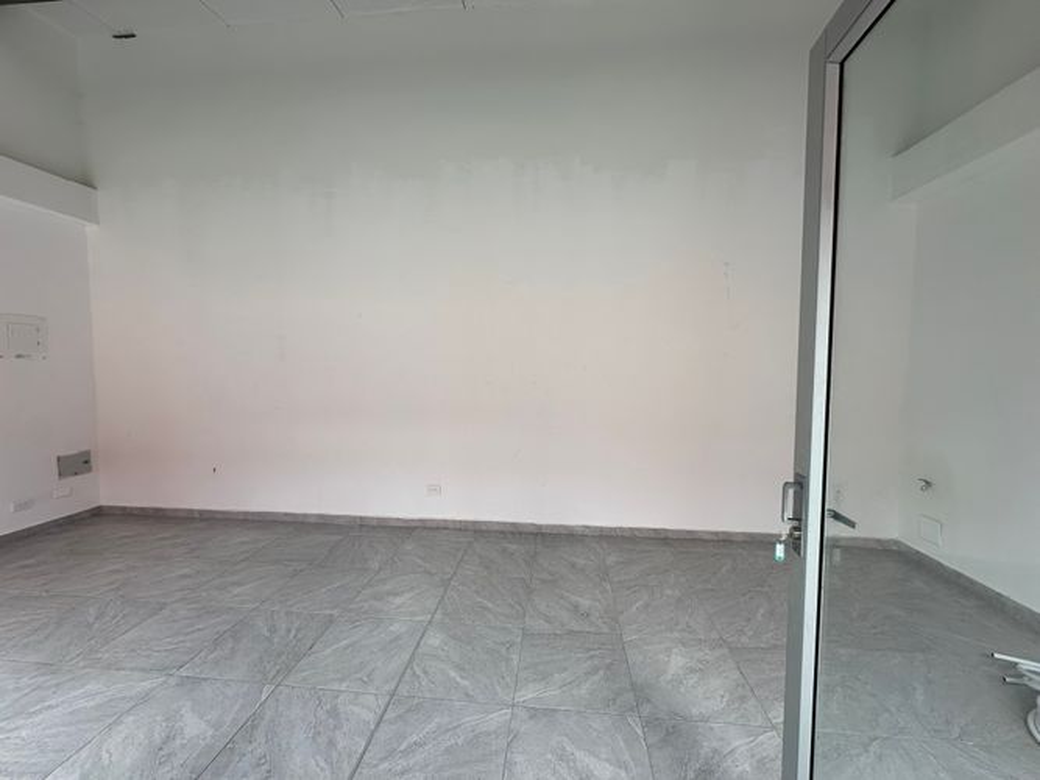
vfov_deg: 85.7
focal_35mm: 14
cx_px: 520
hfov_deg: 102.1
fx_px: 421
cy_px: 390
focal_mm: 2.22
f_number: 2.2
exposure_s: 1/274
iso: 40
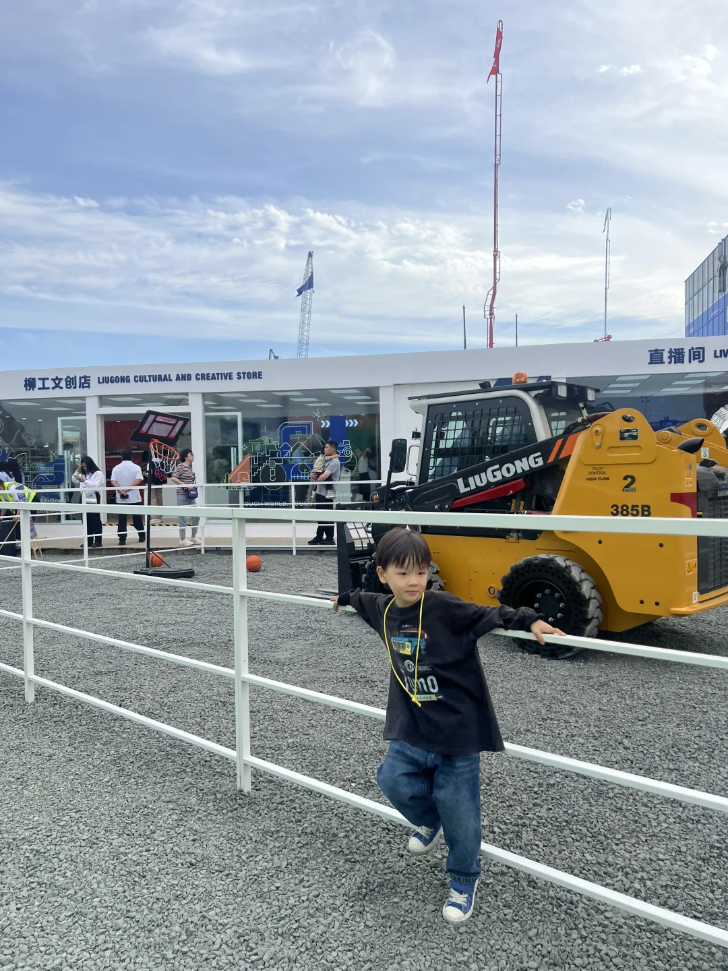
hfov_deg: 53.1
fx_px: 729
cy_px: 486
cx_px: 364
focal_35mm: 26
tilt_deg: -1.7
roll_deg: +1.3
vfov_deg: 67.3
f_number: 1.5
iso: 50
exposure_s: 1/5076
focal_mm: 5.7
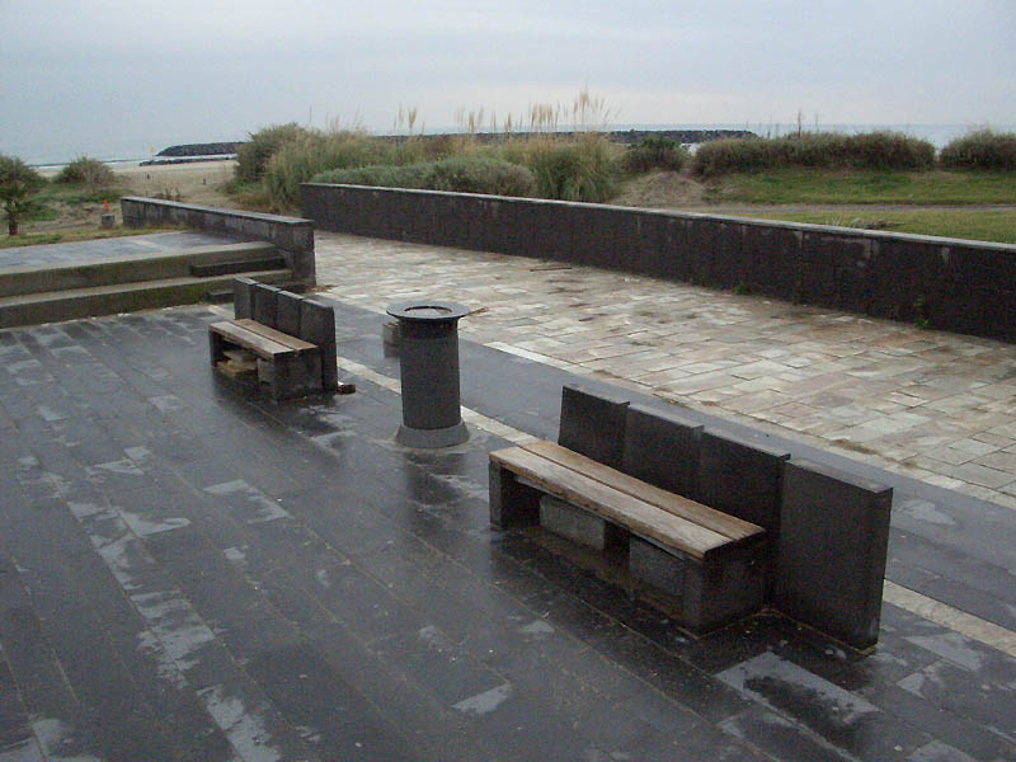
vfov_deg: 40.7
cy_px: 381
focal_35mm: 35
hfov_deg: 52.6
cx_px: 508
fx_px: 1027
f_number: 4.3
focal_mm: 5.8
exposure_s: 1/1600
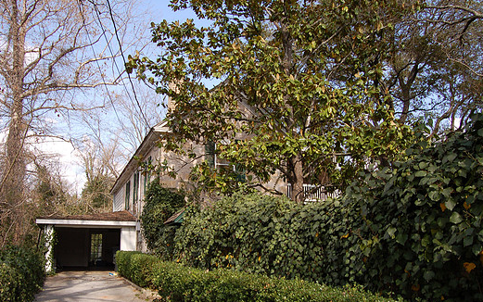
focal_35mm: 34
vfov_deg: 37.2
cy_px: 174
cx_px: 228
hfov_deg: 56.7
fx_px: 448
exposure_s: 1/160
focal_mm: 20
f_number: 8
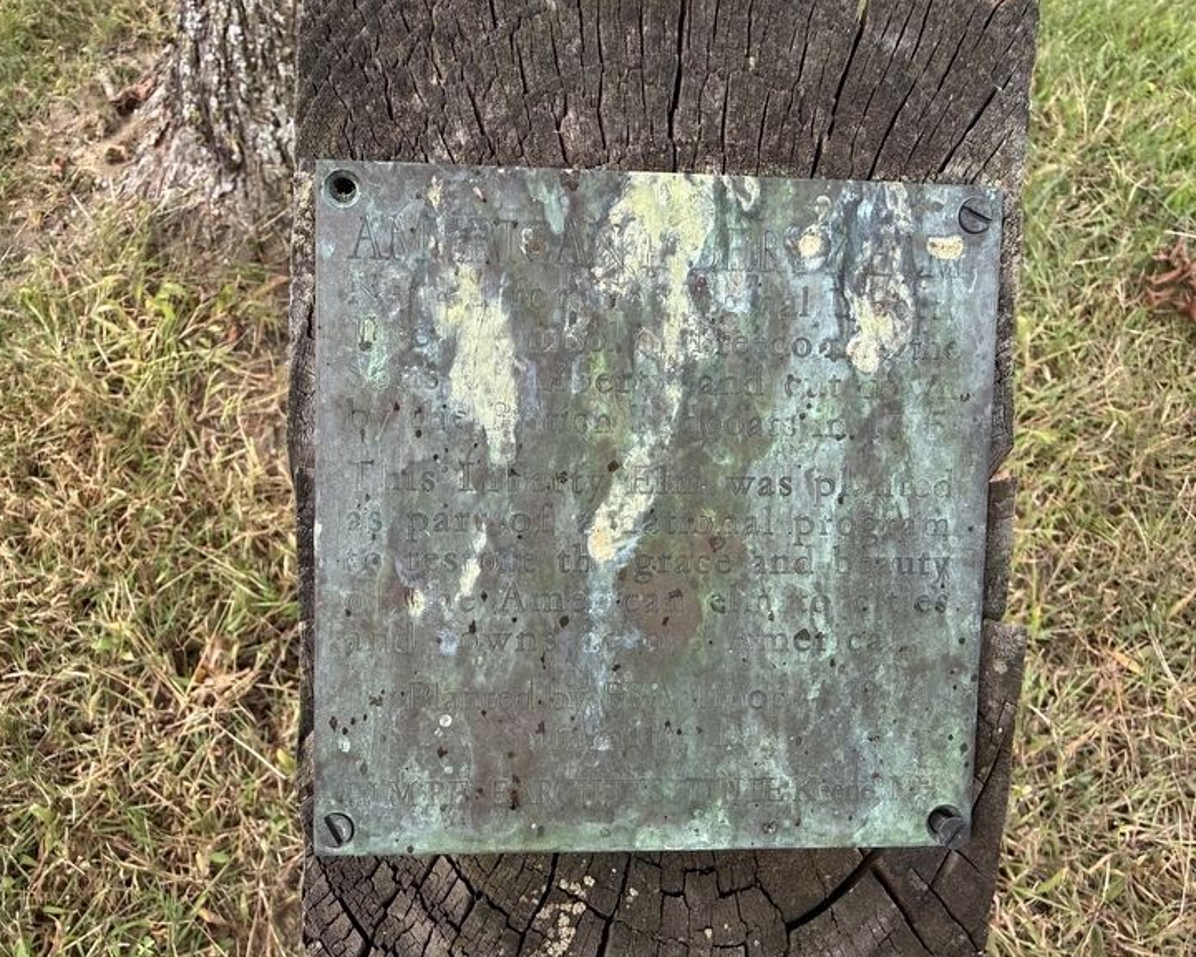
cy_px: 491
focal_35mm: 26
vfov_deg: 54.9
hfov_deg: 66.0
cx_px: 607
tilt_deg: -53.3
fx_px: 920
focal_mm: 2.22
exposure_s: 1/99
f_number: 2.2
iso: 125
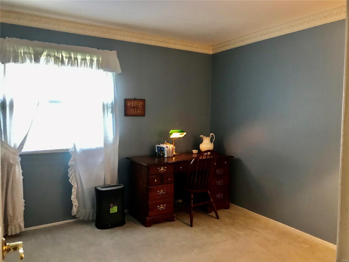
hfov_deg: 63.4
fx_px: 282
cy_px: 131
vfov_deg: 49.7
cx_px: 174
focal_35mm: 28
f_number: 1.8
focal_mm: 3.99
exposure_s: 1/15
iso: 80
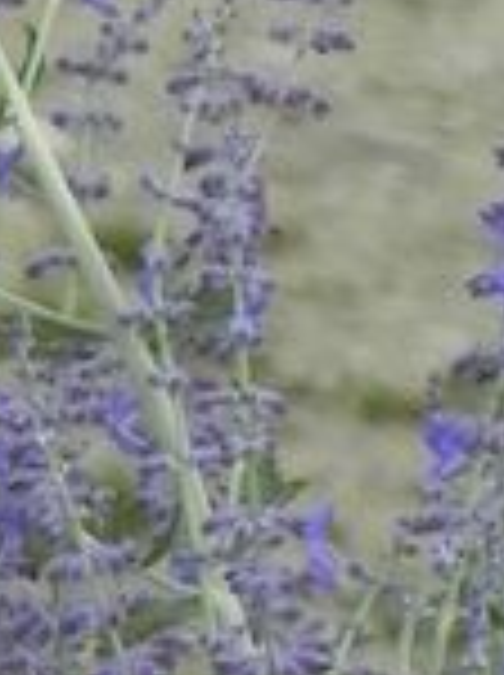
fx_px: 19157
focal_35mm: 984
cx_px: -297
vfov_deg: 2.0
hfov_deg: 1.5
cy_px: 666
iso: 160
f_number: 5
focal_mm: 32.7
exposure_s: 1/40
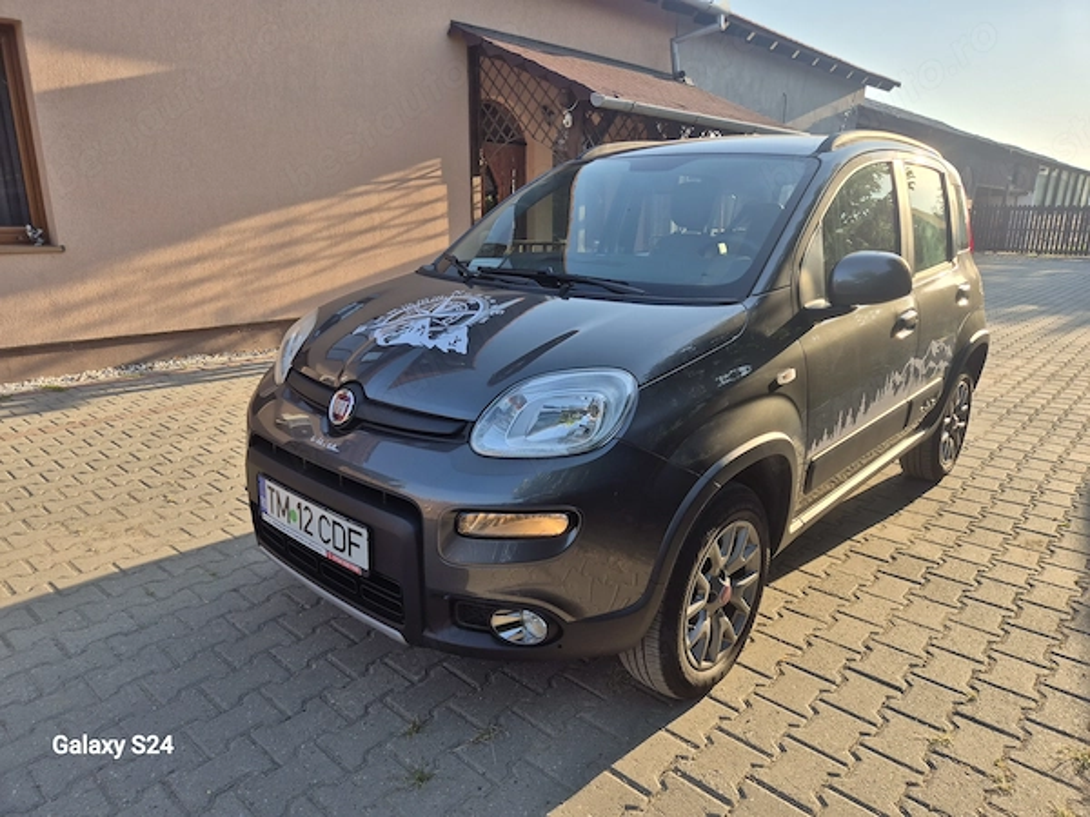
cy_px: 408
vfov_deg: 58.9
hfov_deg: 73.9
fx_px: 724
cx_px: 545
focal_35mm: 23
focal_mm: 5.4
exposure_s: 1/1188
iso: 25
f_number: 1.8
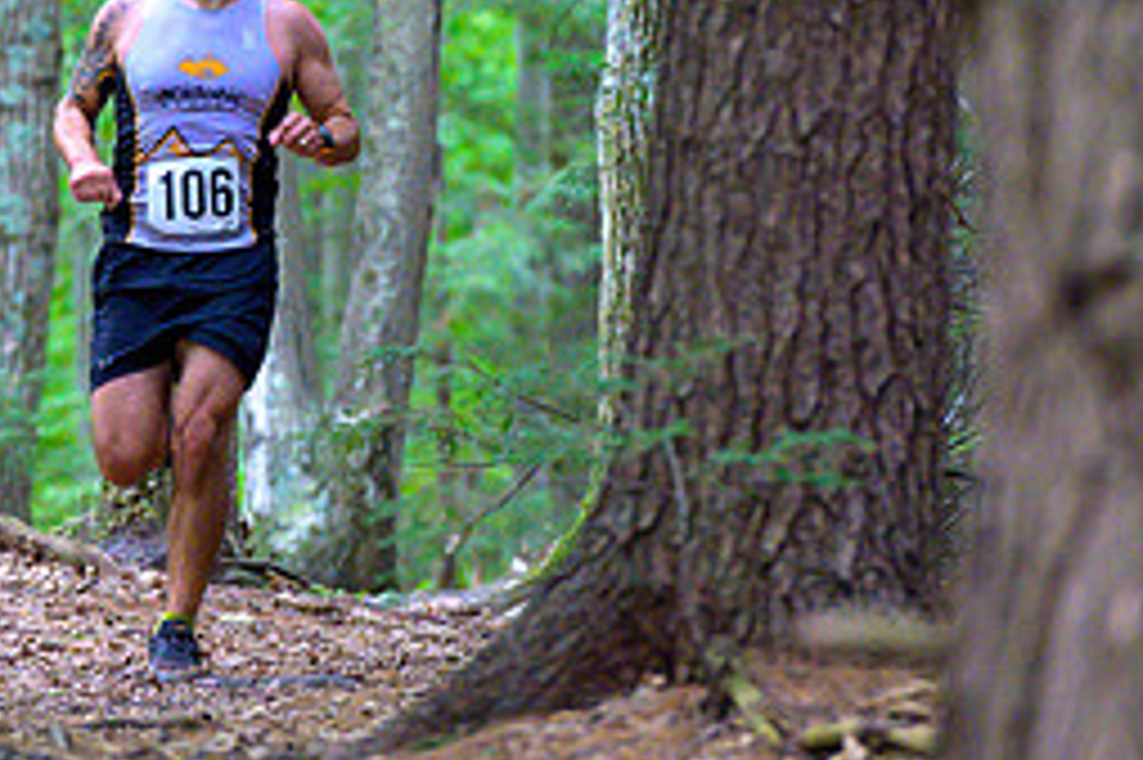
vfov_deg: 3.0
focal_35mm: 456
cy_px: 90
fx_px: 14468
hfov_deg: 4.5
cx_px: 189
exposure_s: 1/200
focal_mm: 200
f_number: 4
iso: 8000
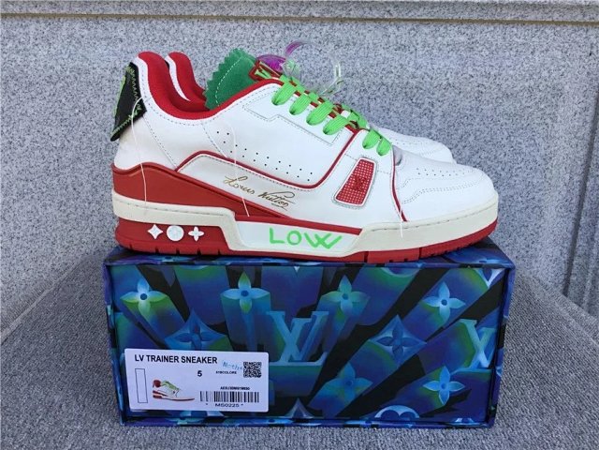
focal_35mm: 31
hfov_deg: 58.4
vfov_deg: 45.4
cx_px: 300
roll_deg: -0.5
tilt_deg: -18.0
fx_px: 536
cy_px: 225
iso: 25
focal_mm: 3.3
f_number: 2.4
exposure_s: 1/348
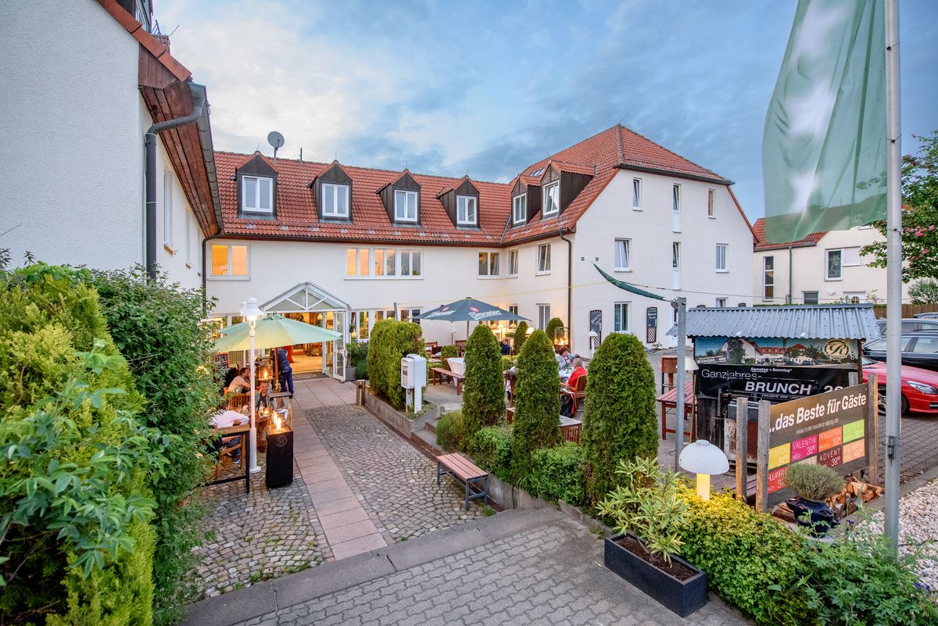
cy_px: 313
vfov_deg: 70.5
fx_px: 443
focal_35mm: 17
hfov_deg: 93.3
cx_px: 469
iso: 3200
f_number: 4.5
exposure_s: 1/40
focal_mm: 17
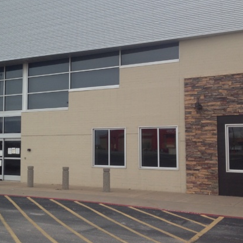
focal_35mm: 54
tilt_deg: +4.0
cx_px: 39
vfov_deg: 31.6
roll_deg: +0.1
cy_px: 121
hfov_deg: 30.6
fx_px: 429
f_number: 2.4
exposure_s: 1/661
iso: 50
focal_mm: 4.12
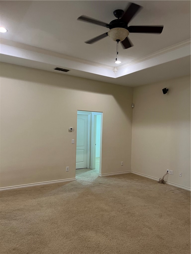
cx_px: 96
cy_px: 127
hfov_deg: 53.1
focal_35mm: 26
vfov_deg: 67.3
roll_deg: -0.9
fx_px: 191
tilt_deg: -0.5
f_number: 1.6
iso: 200
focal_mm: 5.1
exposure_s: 1/60
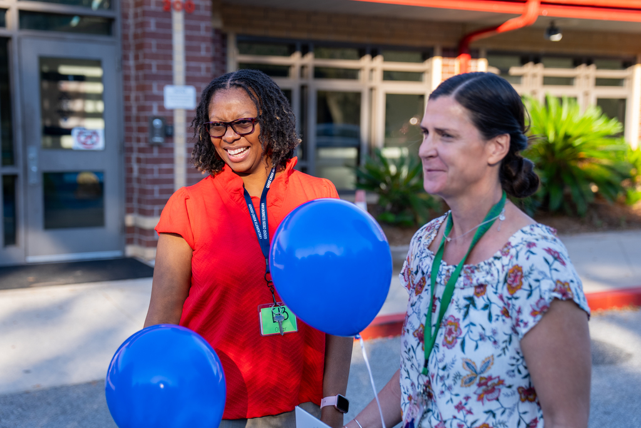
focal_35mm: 50
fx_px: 891
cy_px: 214
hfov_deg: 39.6
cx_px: 320
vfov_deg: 27.0
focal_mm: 50
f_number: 2.8
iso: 125
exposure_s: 1/320
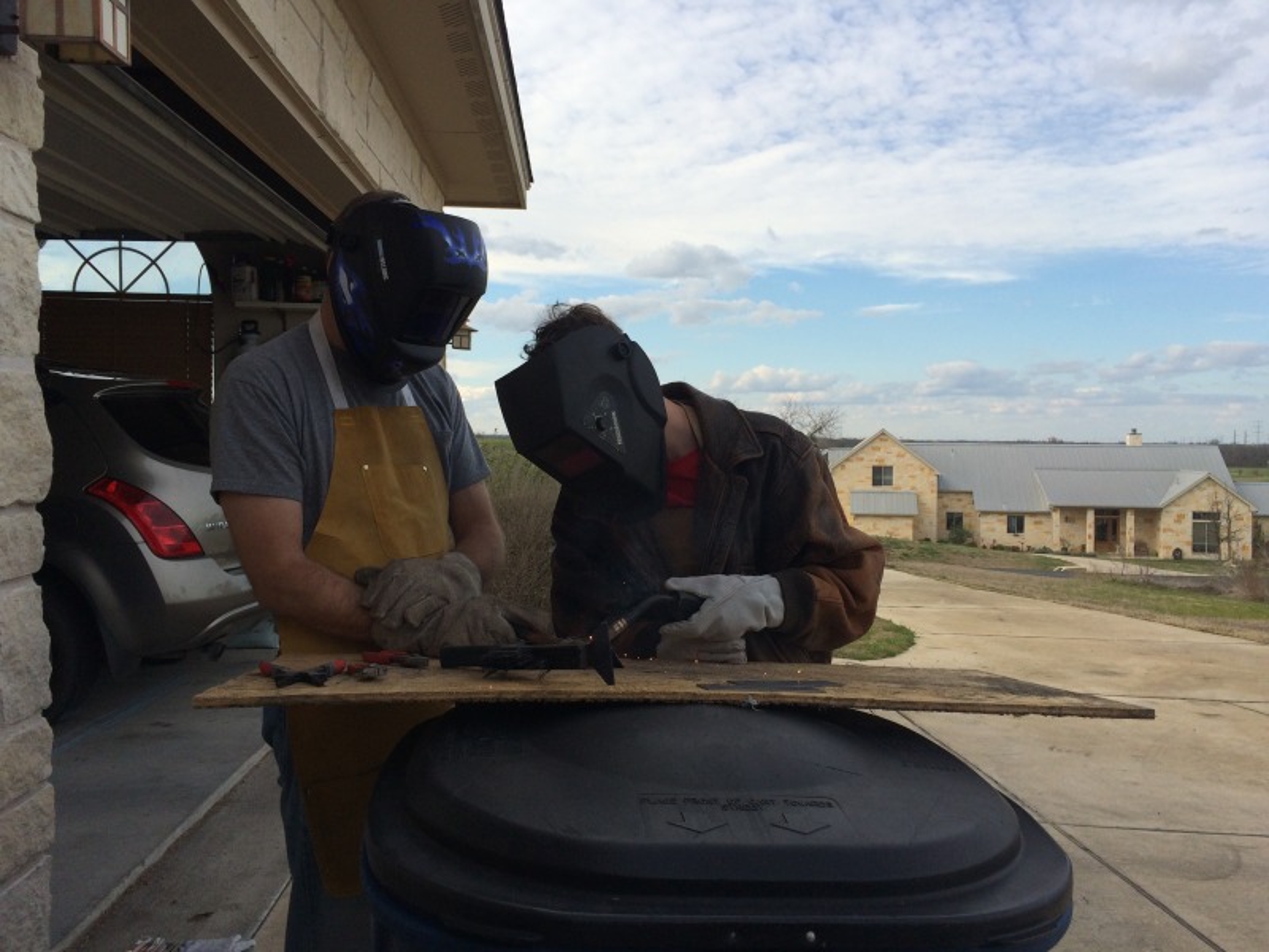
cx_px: 634
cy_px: 476
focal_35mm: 29
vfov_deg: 48.2
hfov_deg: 61.7
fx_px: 1063
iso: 32
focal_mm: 4.15
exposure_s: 1/1368
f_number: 2.2
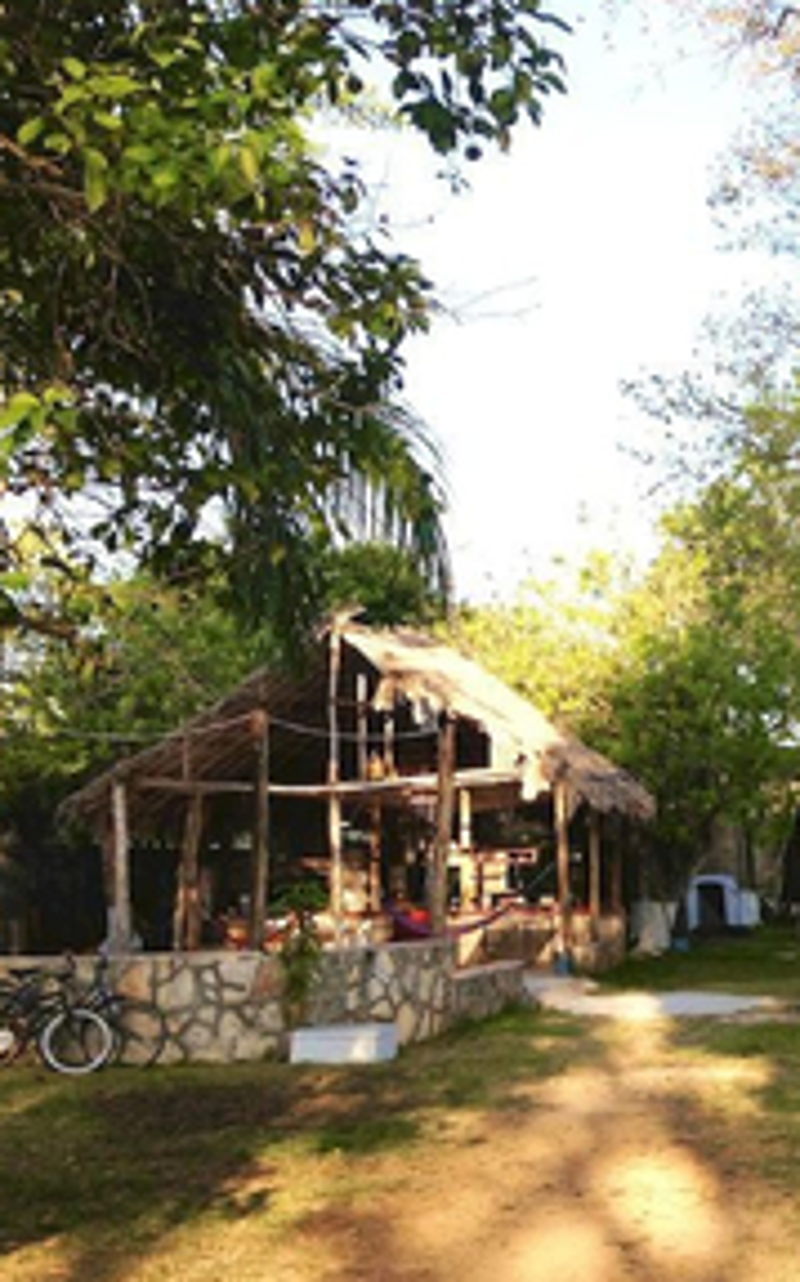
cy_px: 628
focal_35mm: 61
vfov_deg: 33.5
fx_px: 2131
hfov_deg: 20.2
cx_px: 912
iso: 50
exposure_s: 1/423
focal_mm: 4.13
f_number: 2.4
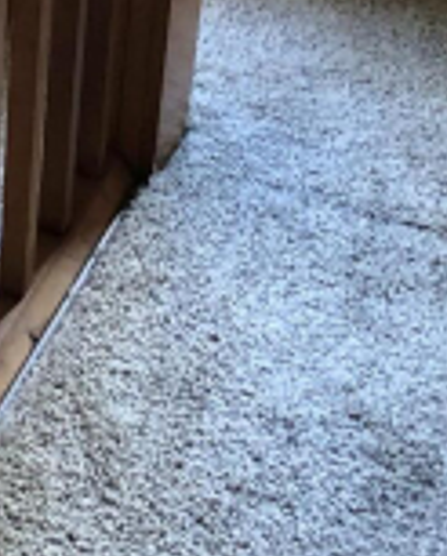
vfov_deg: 15.1
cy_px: -249
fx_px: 1962
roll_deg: +1.0
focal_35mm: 119
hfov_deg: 11.9
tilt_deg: -21.7
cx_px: -367
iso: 100
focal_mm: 3.99
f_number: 1.8
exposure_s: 1/13
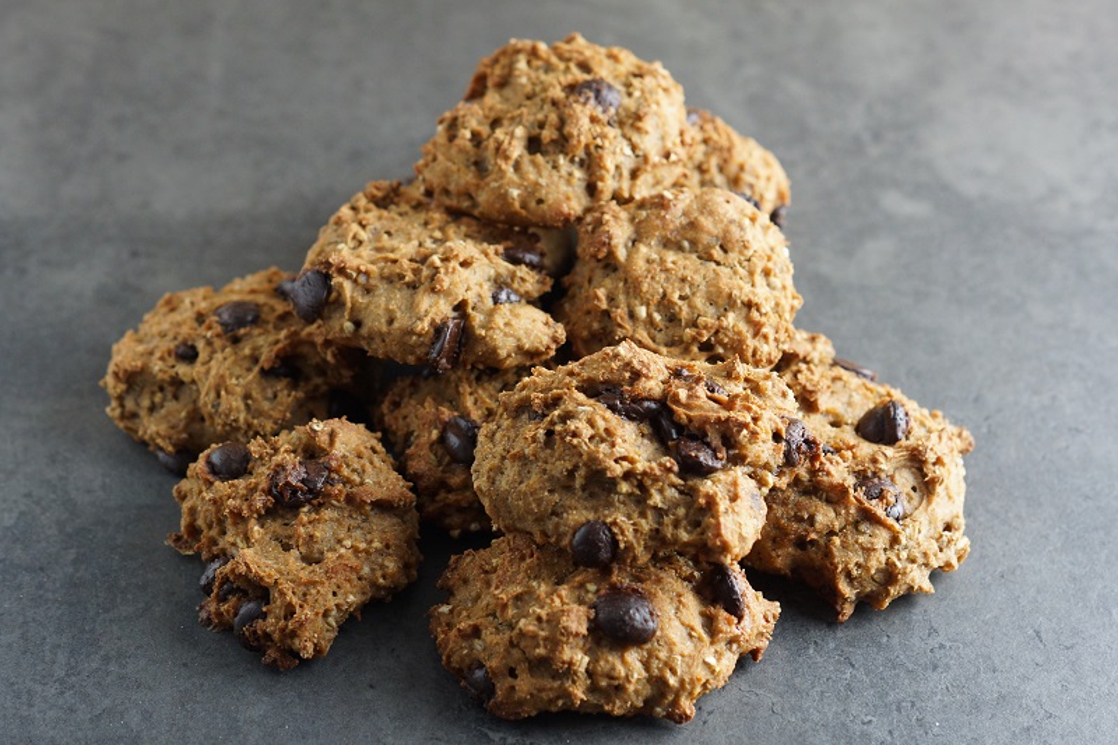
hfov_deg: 27.0
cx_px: 559
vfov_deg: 18.2
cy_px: 372
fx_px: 2329
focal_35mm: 75
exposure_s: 1/80
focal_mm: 50
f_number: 4
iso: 500
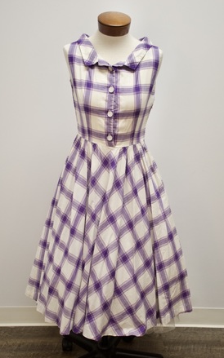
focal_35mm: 47
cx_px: 115
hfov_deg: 27.4
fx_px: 460
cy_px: 176
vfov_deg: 42.7
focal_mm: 30
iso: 1600
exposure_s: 1/200
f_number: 4
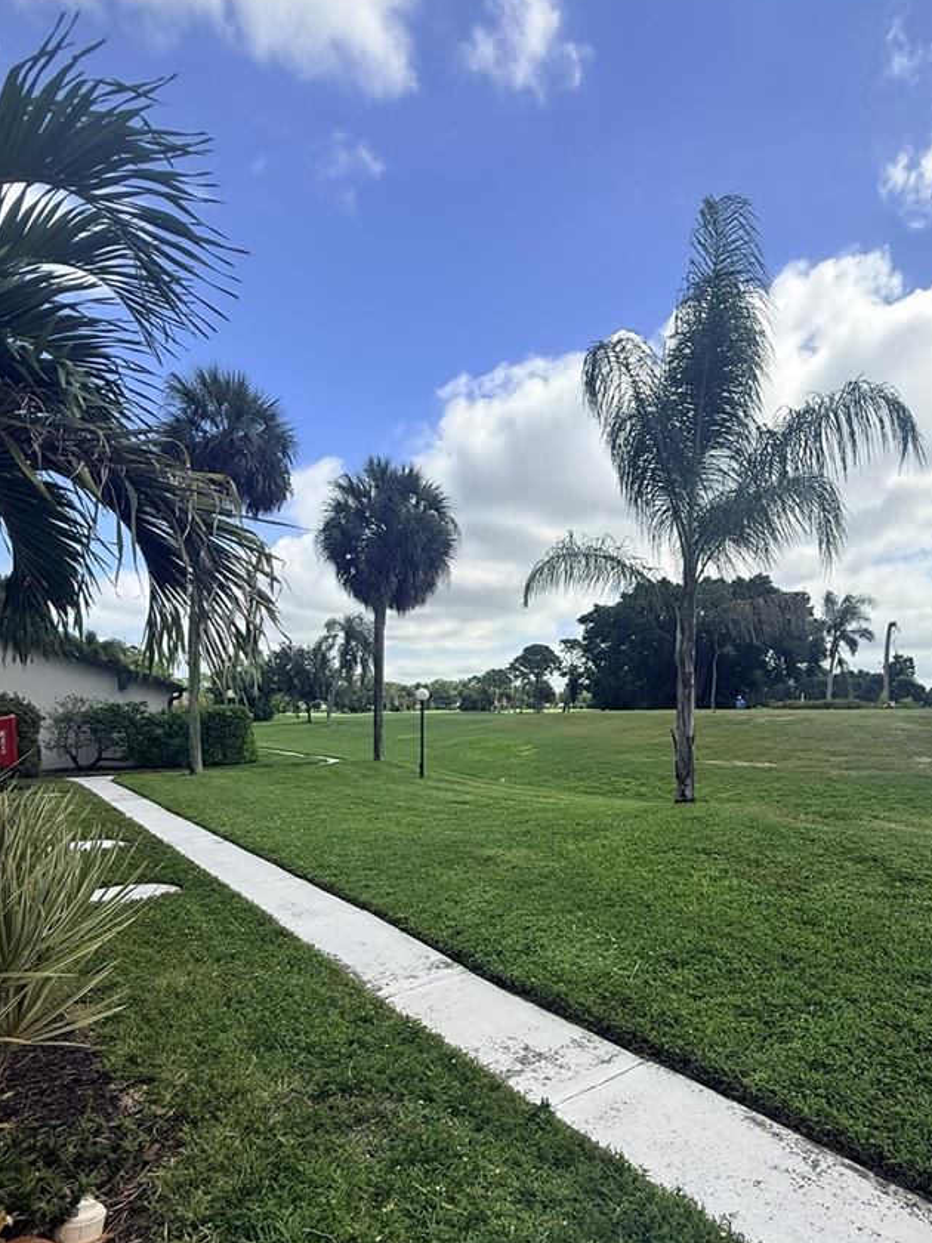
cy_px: 749
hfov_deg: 65.3
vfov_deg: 80.7
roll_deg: +0.7
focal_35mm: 20
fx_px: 718
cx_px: 567
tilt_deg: -2.7
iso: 64
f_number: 2.2
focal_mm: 2.22
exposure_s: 1/2506
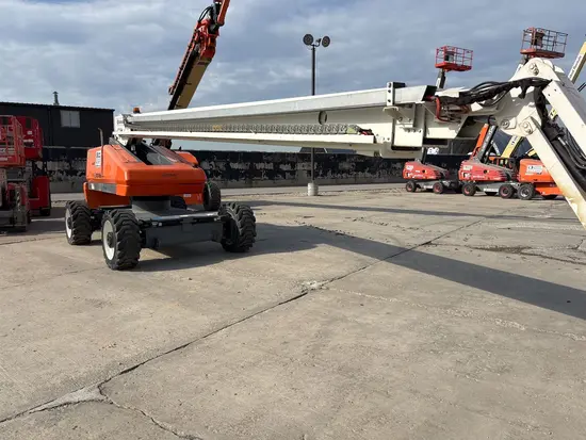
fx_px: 440
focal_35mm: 26
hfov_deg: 67.3
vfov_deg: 53.1
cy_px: 220
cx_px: 293
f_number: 1.6
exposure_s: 1/4425
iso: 50
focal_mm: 5.96
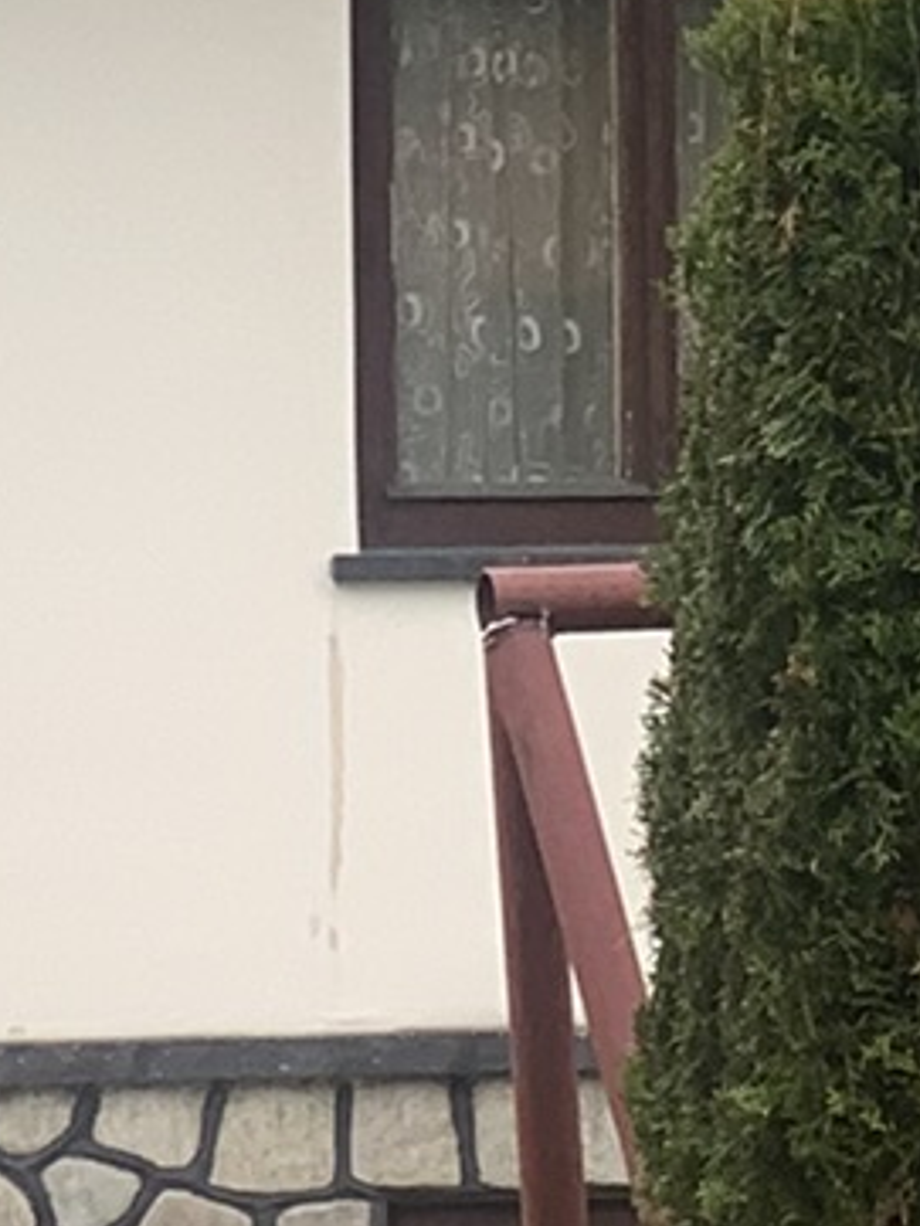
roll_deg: -0.5
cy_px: 2612
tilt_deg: -11.8
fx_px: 10448
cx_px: 822
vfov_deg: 6.5
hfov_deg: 5.0
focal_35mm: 295
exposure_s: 1/122
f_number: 2.4
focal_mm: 6
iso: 50
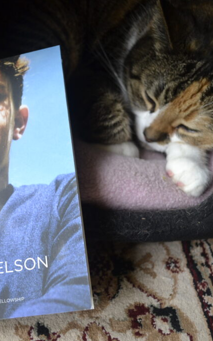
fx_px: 428
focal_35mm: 46
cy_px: 170
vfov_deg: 43.5
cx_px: 59
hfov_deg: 27.7
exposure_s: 1/13
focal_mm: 20
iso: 400
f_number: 3.8
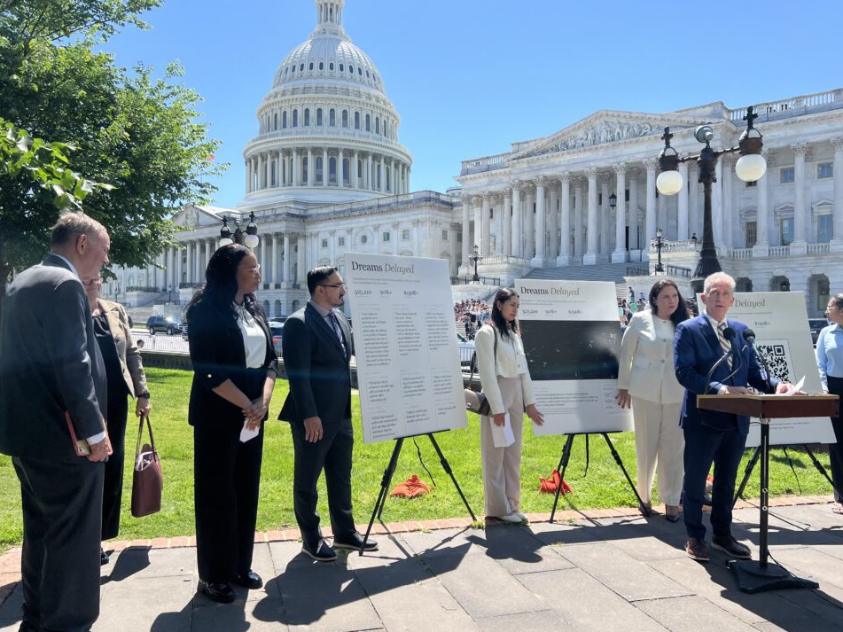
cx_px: 429
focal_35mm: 28
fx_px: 682
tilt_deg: +0.6
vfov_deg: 49.7
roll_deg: -0.1
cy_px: 332
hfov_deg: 63.4
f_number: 1.5
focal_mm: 5.7
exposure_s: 1/2299
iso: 50
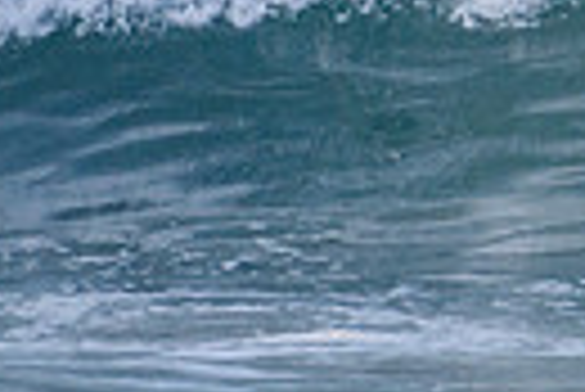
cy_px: -191
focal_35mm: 3348
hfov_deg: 0.6
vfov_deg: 0.4
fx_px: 54465
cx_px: 1274
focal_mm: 500
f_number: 5.6
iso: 560
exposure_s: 1/2000
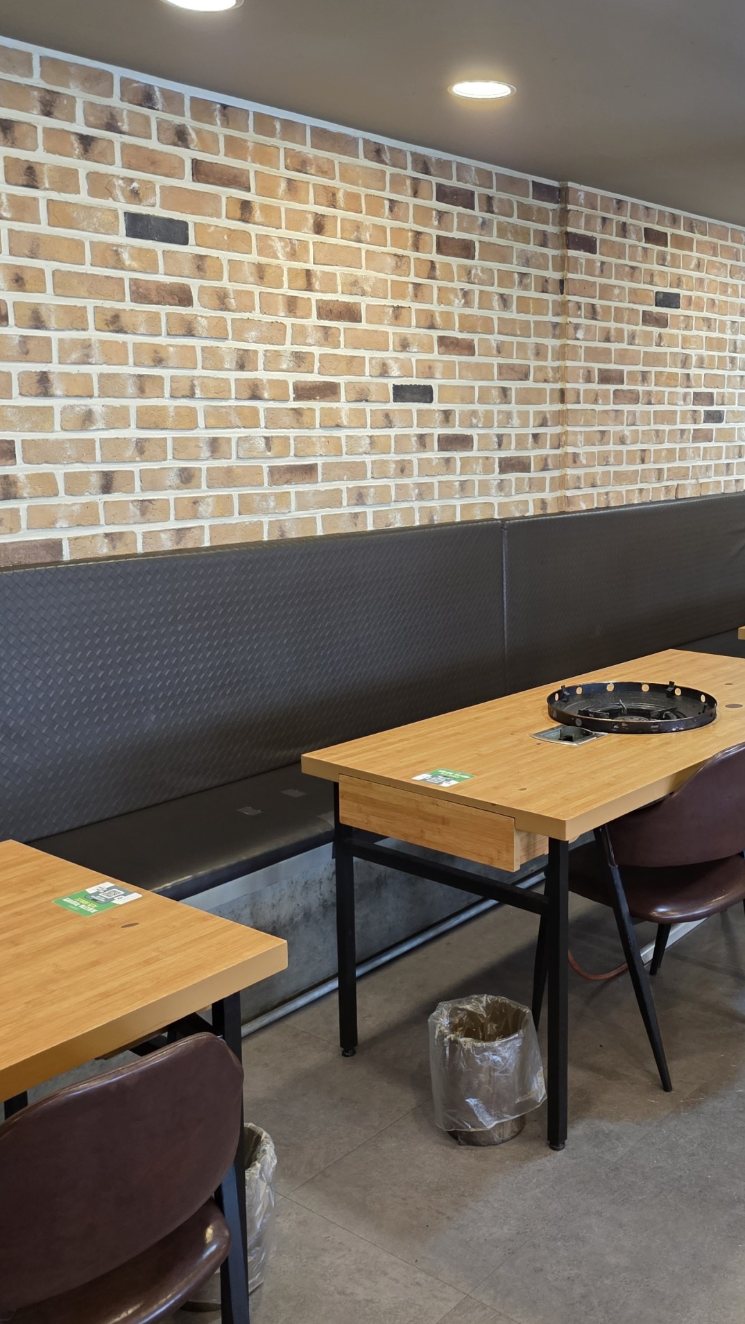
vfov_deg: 56.5
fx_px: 1229
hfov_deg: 33.2
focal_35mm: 35
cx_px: 539
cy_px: 582
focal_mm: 6.3
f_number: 1.7
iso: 500
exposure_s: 1/120
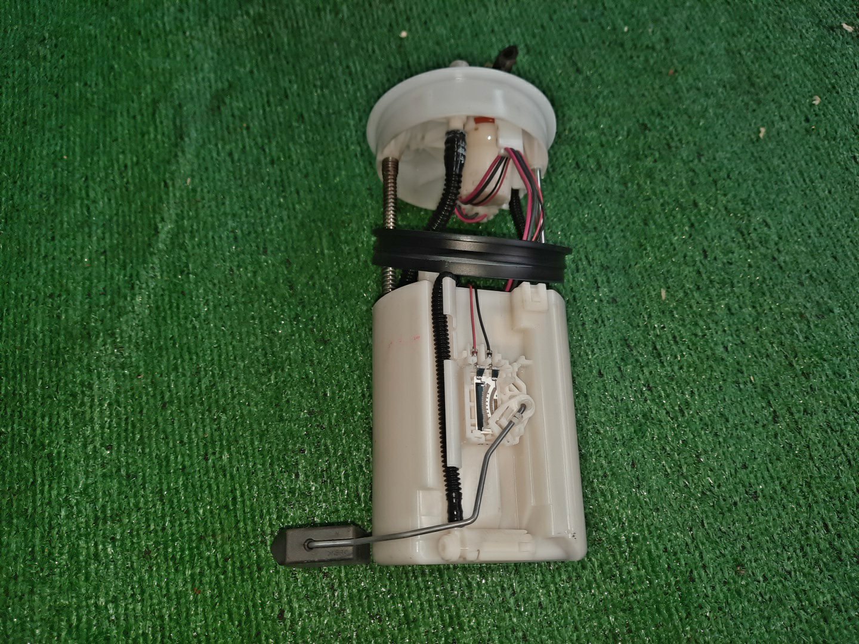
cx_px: 430
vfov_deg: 54.9
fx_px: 620
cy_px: 322
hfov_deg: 69.4
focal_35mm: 25
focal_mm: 4.6
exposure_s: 1/50
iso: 132
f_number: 2
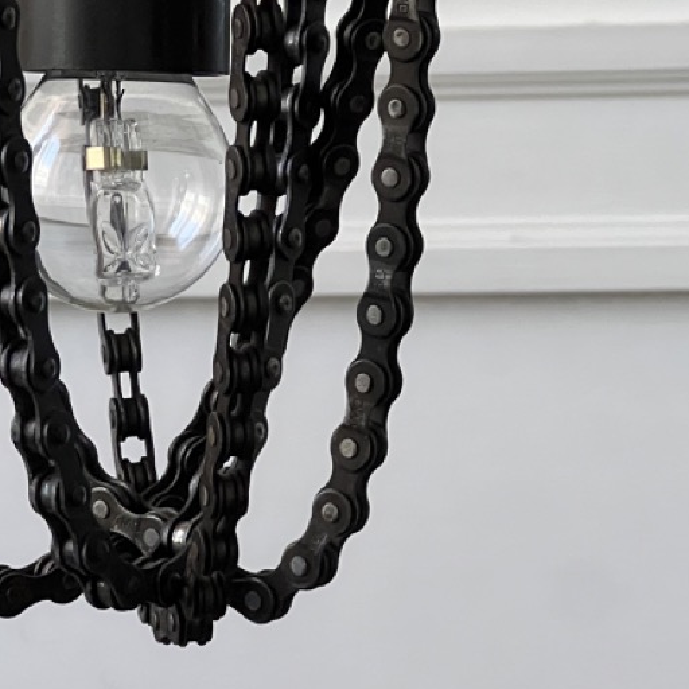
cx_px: 85
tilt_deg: -4.6
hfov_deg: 10.2
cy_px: 297
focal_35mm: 170
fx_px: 3828
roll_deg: +2.1
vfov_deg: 10.3
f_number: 2.8
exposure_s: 1/60
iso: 500
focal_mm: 9
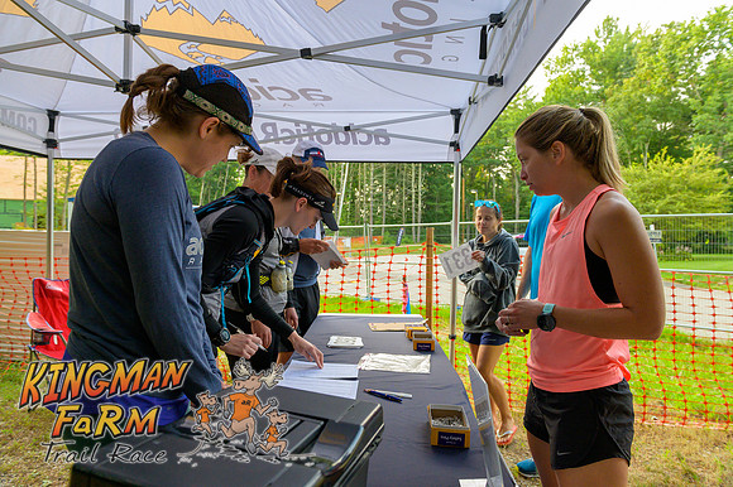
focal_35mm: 24
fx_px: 488
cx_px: 366
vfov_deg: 53.1
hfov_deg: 73.8
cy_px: 244
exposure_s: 1/640
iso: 3200
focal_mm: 24
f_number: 5.6
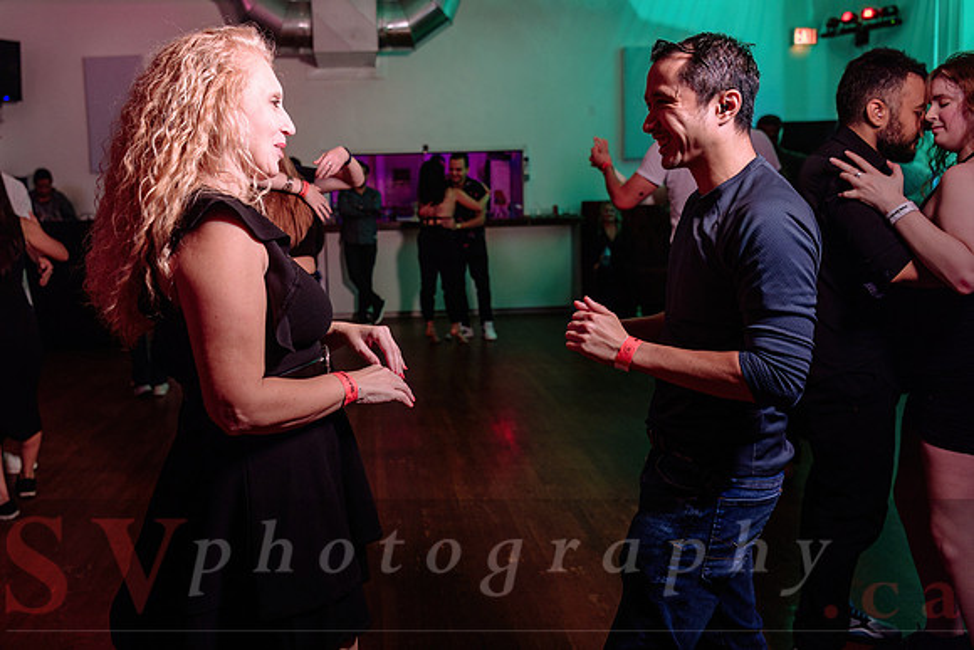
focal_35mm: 33
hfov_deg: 57.3
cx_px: 405
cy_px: 271
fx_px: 885
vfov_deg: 40.2
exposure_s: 1/80
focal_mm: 28
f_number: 3.2
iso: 800
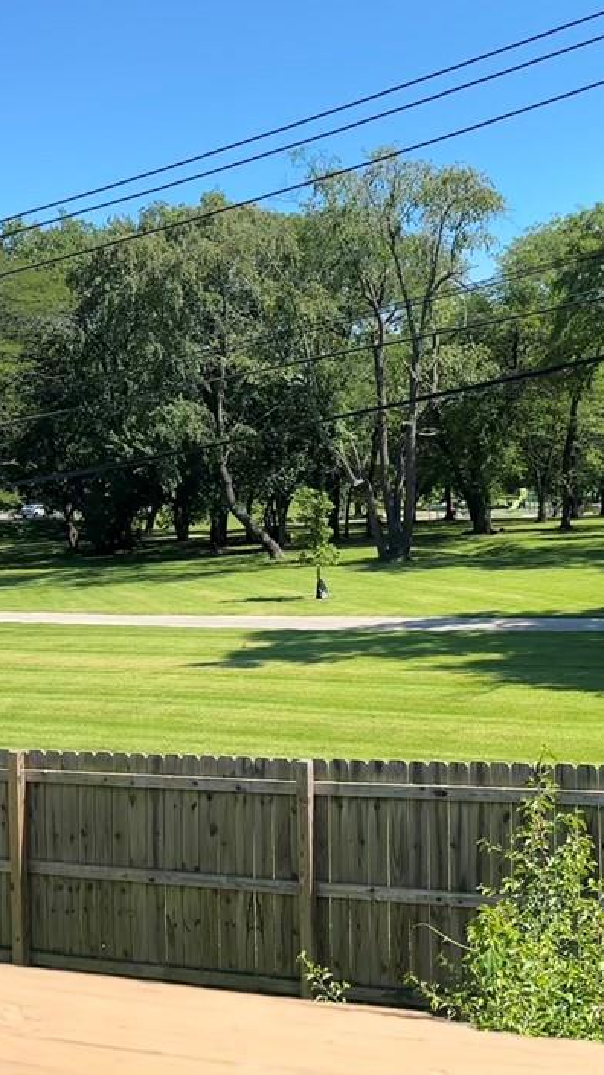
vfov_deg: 52.8
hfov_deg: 31.1
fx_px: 1083
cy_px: 529
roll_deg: -0.7
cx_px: 333
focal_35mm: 38
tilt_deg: +0.7
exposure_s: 1/2110
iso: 80
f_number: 1.78
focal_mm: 6.86
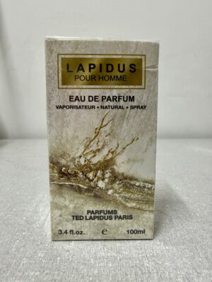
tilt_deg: -5.0
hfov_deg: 56.8
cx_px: 106
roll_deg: +0.1
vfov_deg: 71.6
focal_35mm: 24
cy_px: 141
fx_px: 196
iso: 400
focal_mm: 2.22
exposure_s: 1/60
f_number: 2.2
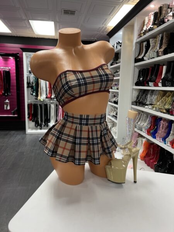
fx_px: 174
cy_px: 116
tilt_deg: -10.8
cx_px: 87
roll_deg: +0.2
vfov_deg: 67.3
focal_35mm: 26
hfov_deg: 53.1
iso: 100
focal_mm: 5.7
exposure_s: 1/60
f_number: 1.5
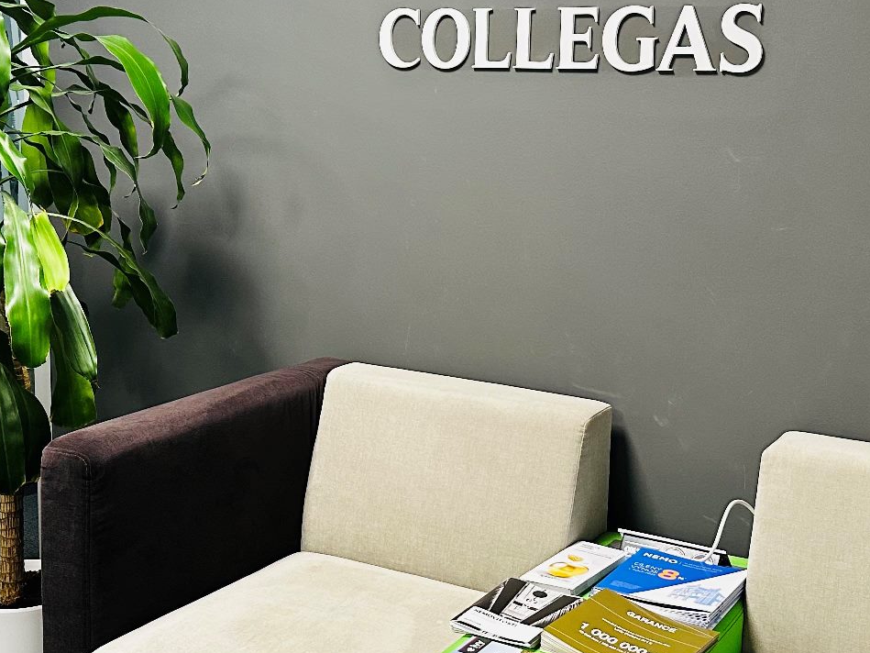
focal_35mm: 51
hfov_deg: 37.5
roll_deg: -0.7
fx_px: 1282
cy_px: 287
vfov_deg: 28.5
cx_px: 470
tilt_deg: -9.7
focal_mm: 6.86
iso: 320
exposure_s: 1/50
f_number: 1.78
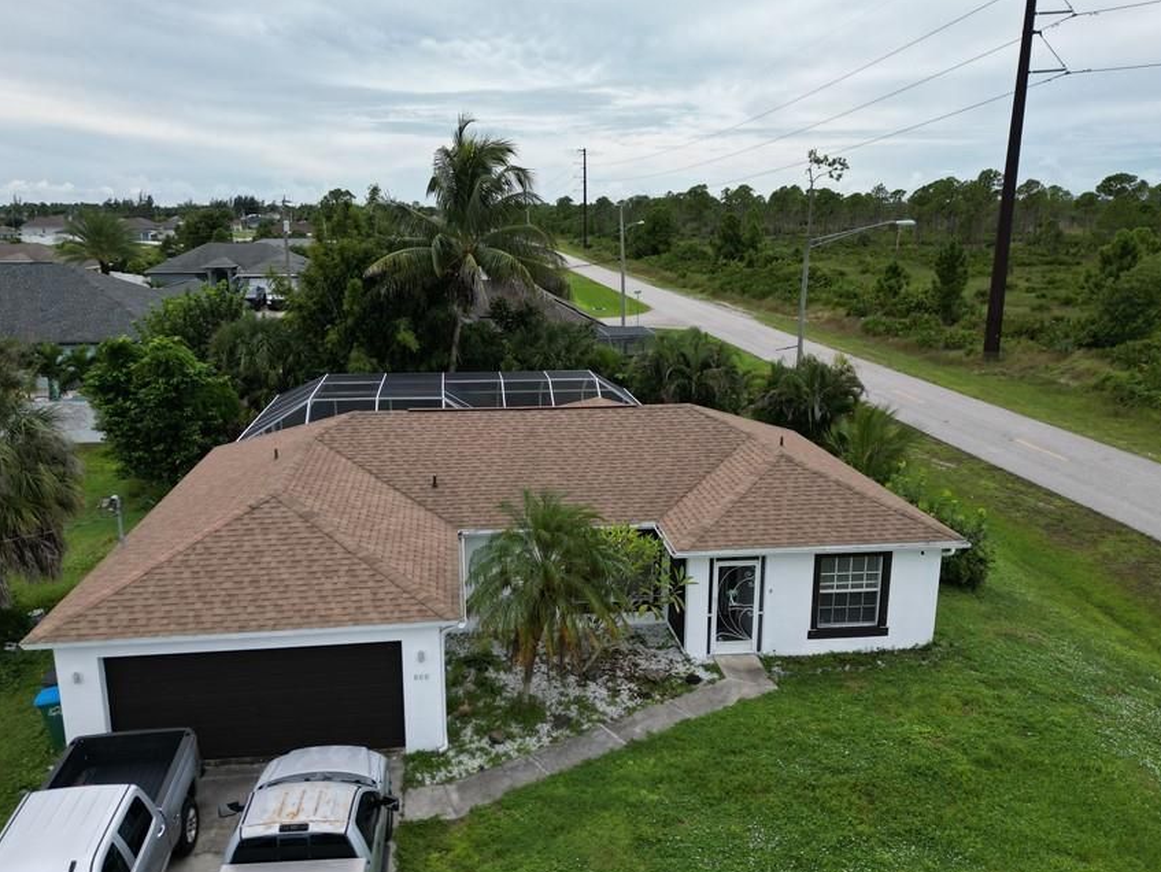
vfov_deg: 48.2
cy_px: 474
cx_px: 567
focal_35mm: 29
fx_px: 973
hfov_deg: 61.6
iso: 120
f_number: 1.7
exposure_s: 1/3000
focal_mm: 6.72
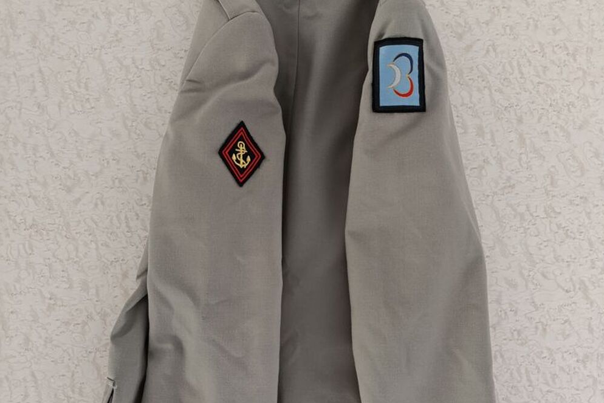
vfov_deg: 40.2
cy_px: 293
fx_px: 537
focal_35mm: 32
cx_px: 303
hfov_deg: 58.7
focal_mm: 6.14
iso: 1250
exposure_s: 1/25
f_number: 1.6
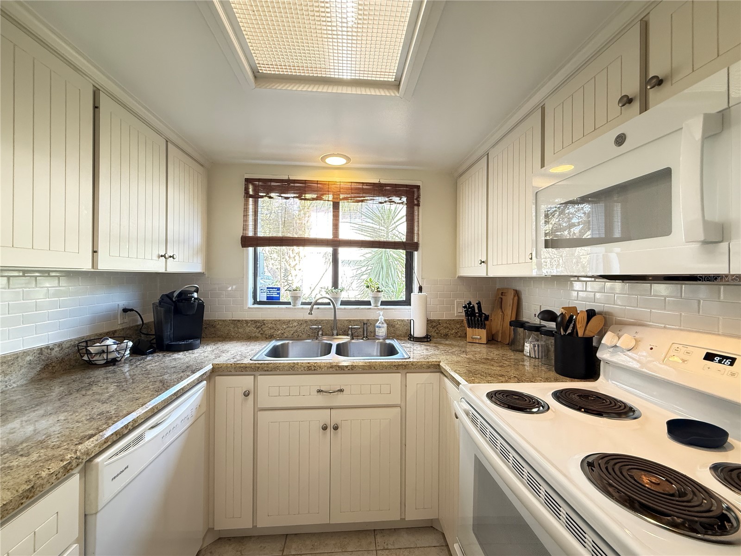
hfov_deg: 102.1
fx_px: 300
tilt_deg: +0.4
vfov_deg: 85.7
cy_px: 278
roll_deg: +0.0
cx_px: 370
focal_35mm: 14
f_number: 2.2
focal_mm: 2.22
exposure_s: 1/60
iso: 400
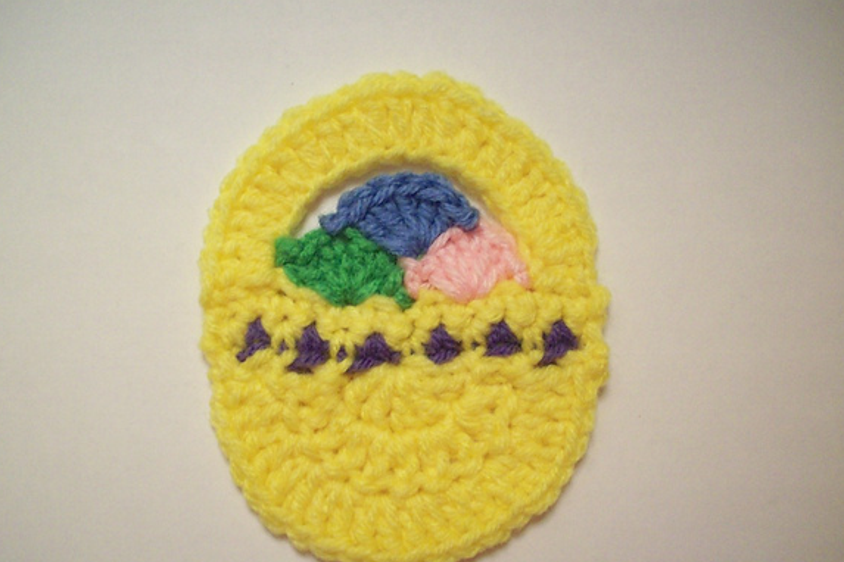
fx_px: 1008
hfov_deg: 45.4
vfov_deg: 31.1
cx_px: 392
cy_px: 337
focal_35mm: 43
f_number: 2.8
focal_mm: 6.2
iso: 160
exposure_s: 1/11
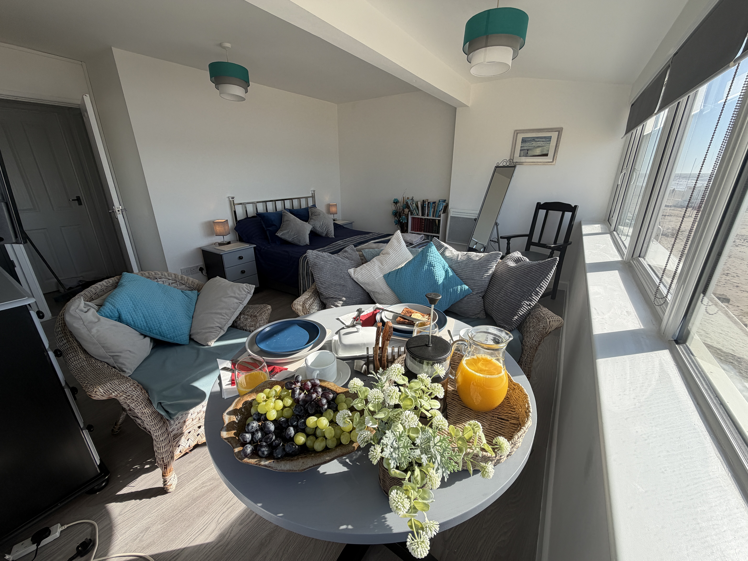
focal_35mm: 14
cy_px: 280
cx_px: 374
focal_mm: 2.22
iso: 40
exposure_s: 1/554
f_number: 2.2
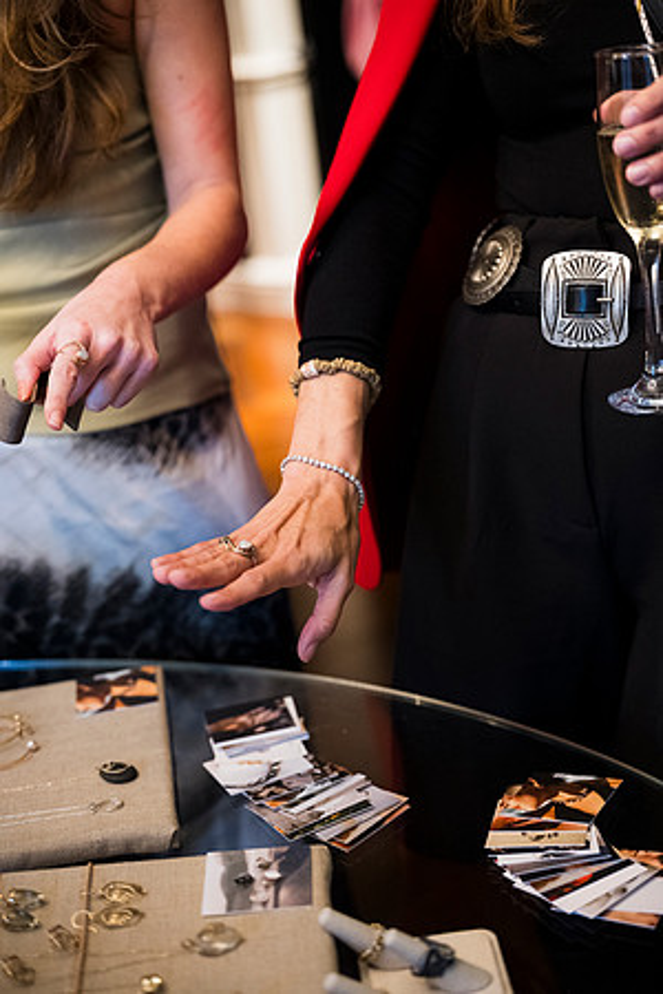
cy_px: 497
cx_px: 332
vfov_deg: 36.2
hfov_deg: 24.6
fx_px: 1519
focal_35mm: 55
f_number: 2.2
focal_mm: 55
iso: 4000
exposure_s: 1/200
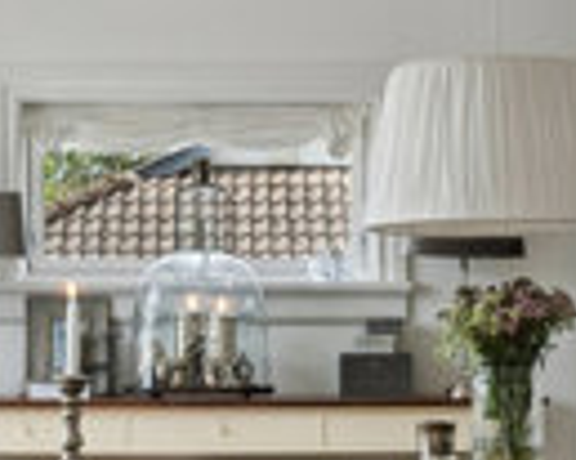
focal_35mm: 194
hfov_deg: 10.0
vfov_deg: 8.0
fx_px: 3305
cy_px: 290
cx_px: 330
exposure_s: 1/60
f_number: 8
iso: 200
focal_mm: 16
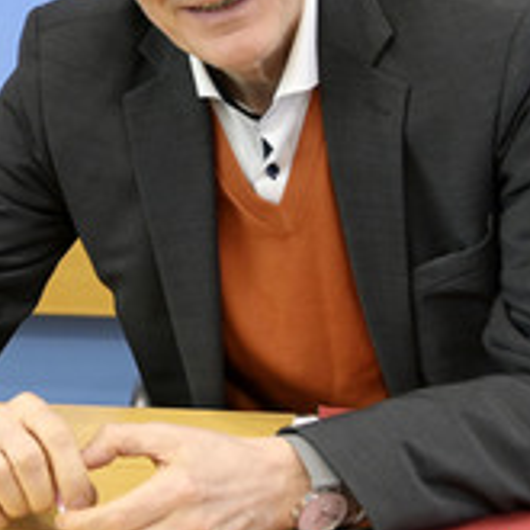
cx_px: -75
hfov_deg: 16.5
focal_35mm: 102
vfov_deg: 16.9
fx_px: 1767
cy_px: 84
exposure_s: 1/640
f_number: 5
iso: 3200
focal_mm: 44
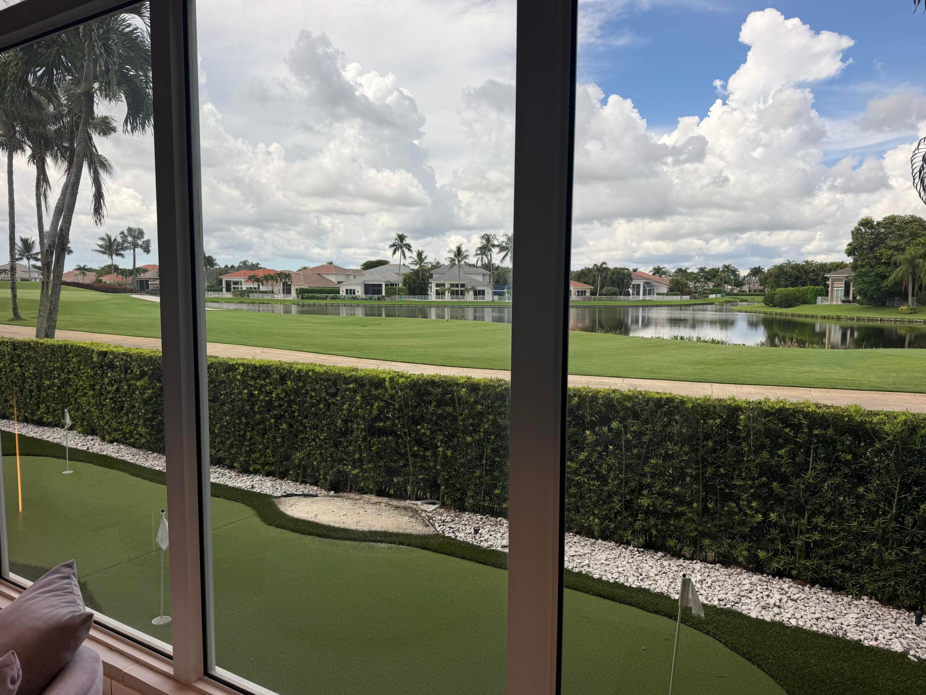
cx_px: 463
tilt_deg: -6.5
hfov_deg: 71.6
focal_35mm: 24
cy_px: 348
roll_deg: -1.0
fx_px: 642
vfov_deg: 56.8
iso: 80
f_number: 1.78
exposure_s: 1/1901
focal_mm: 6.76
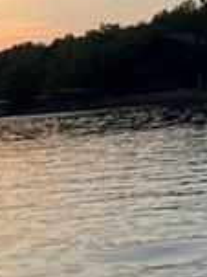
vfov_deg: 14.9
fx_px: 1054
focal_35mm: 132
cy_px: 117
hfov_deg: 11.0
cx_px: -42
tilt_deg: +1.3
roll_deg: +3.5
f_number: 1.5
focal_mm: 5.7
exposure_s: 1/502
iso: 50
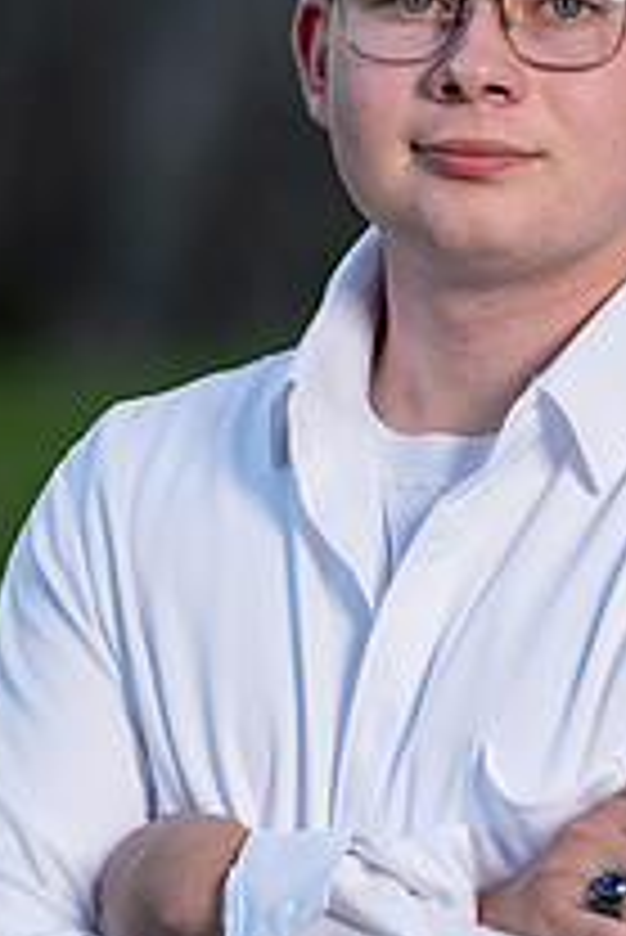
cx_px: 387
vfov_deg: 4.8
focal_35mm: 432
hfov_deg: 3.2
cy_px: 468
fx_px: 11248
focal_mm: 200
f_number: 4
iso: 100
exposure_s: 1/200
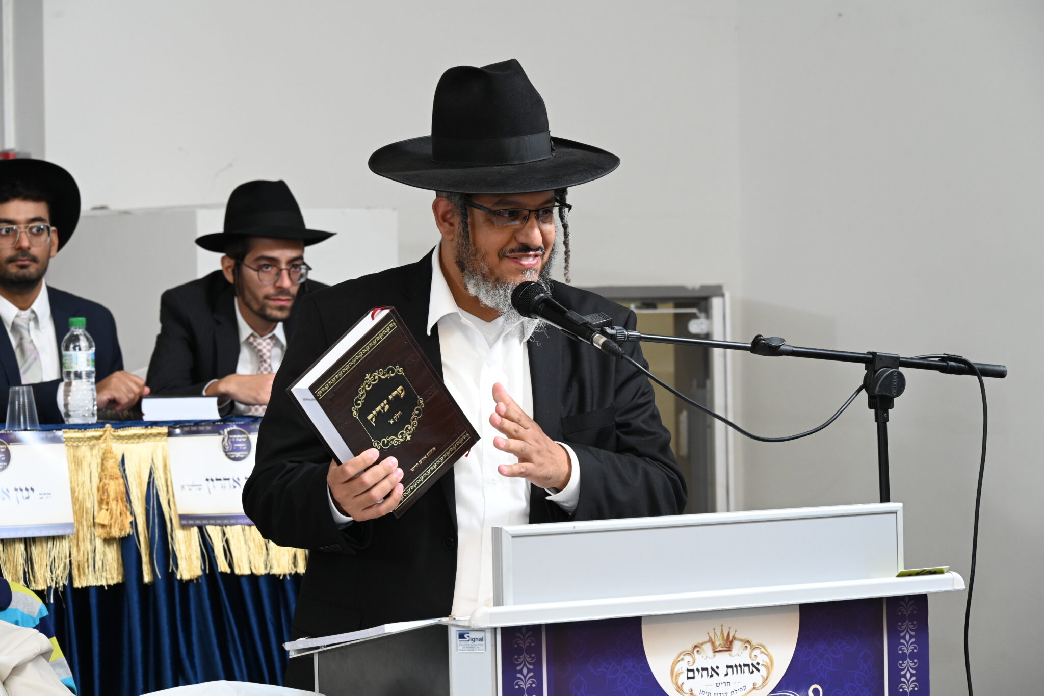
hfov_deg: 18.6
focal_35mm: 110
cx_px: 522
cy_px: 348
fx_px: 3190
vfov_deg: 12.5
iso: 1600
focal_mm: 110
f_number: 9
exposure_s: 1/125
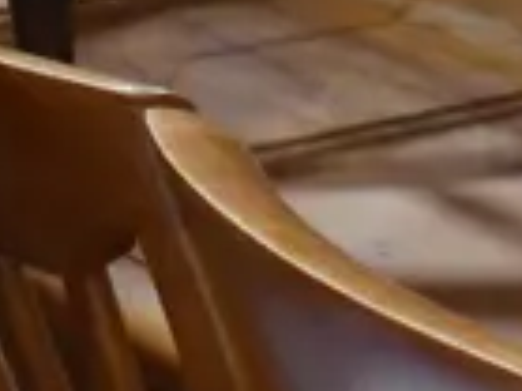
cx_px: 1498
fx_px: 3556
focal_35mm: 236
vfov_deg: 6.2
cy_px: 502
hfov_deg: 7.5
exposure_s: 1/60
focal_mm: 16
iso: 400
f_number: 3.6
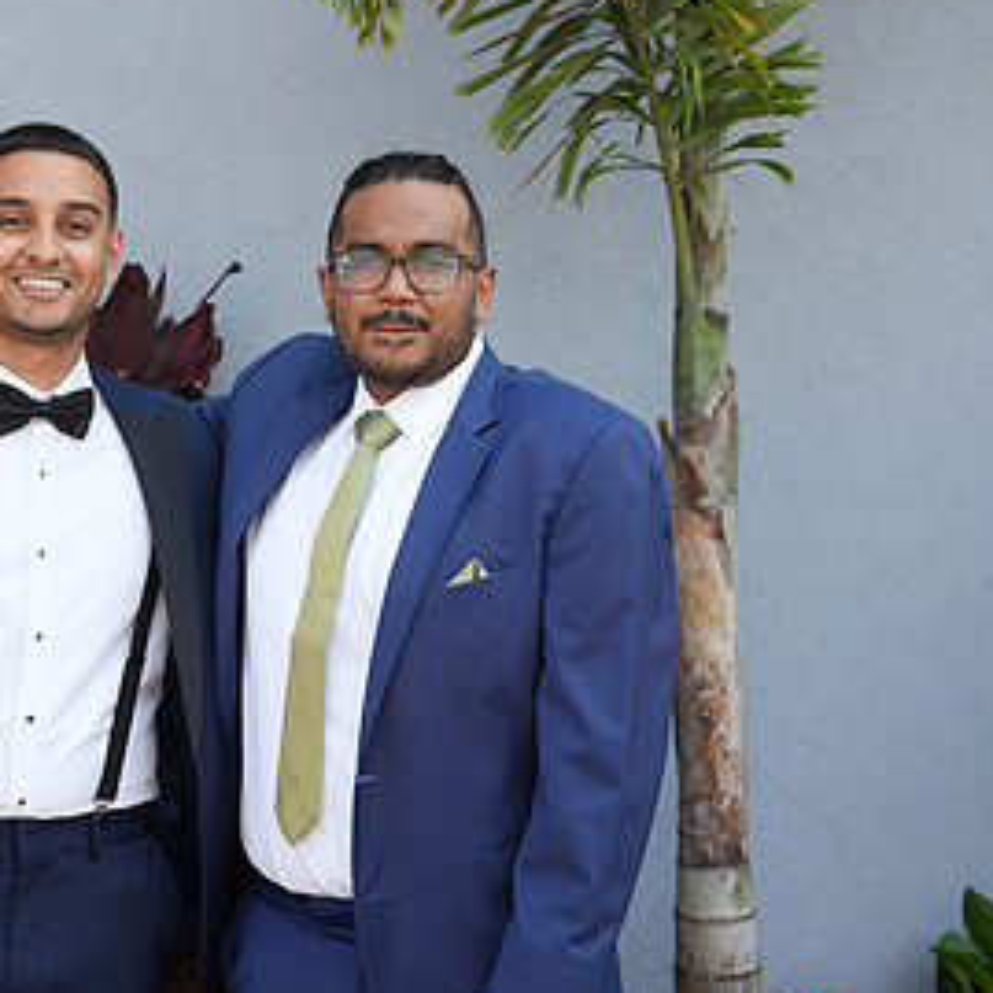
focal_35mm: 78
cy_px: 604
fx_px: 2529
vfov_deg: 22.2
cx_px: 214
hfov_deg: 22.0
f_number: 2.8
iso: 125
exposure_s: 1/320
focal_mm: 42.5
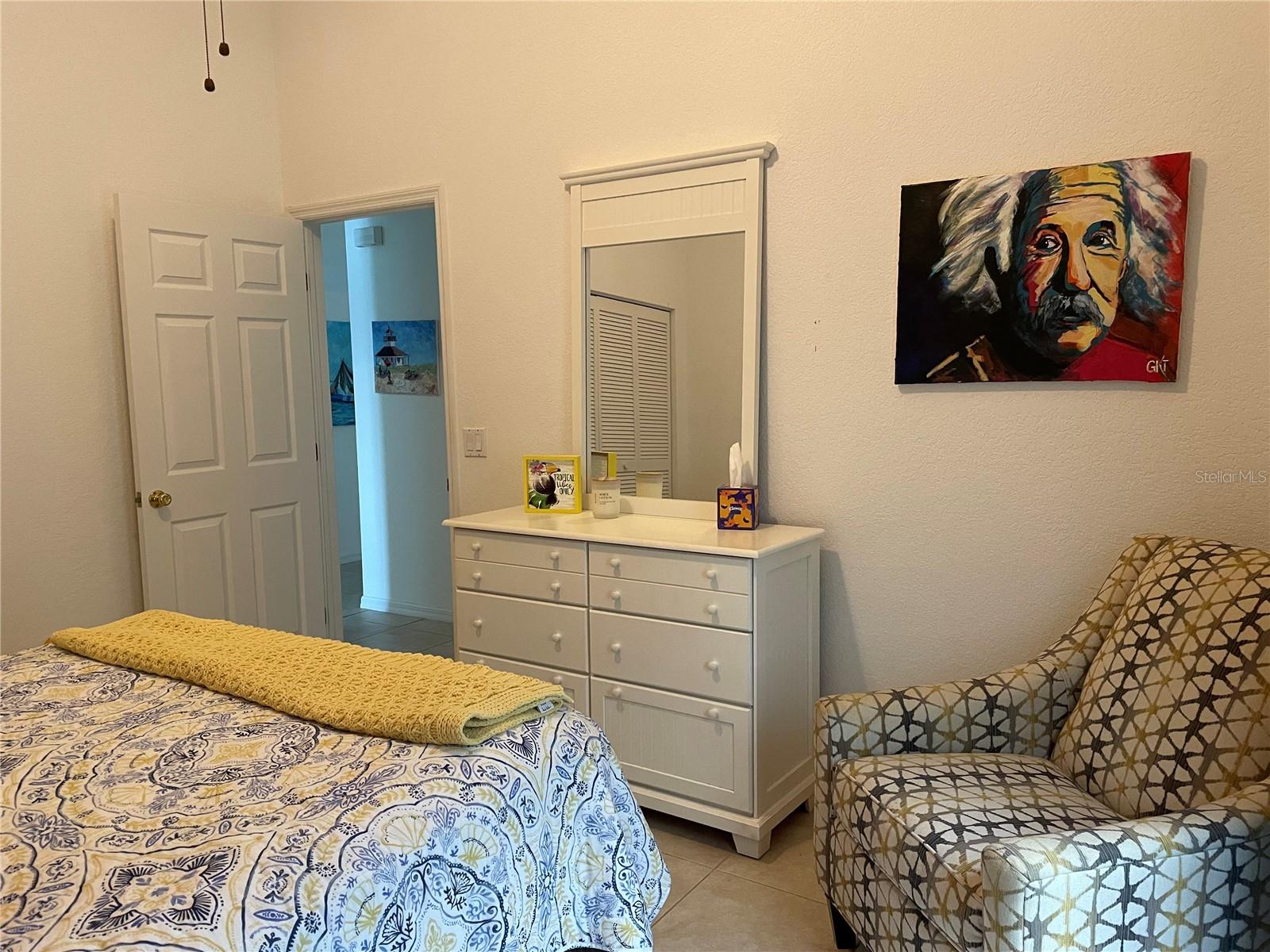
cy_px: 476
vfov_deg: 53.1
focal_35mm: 26
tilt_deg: -6.9
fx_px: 954
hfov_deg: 67.3
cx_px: 635
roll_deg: +1.9
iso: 200
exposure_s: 1/60
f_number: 1.6
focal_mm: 4.2
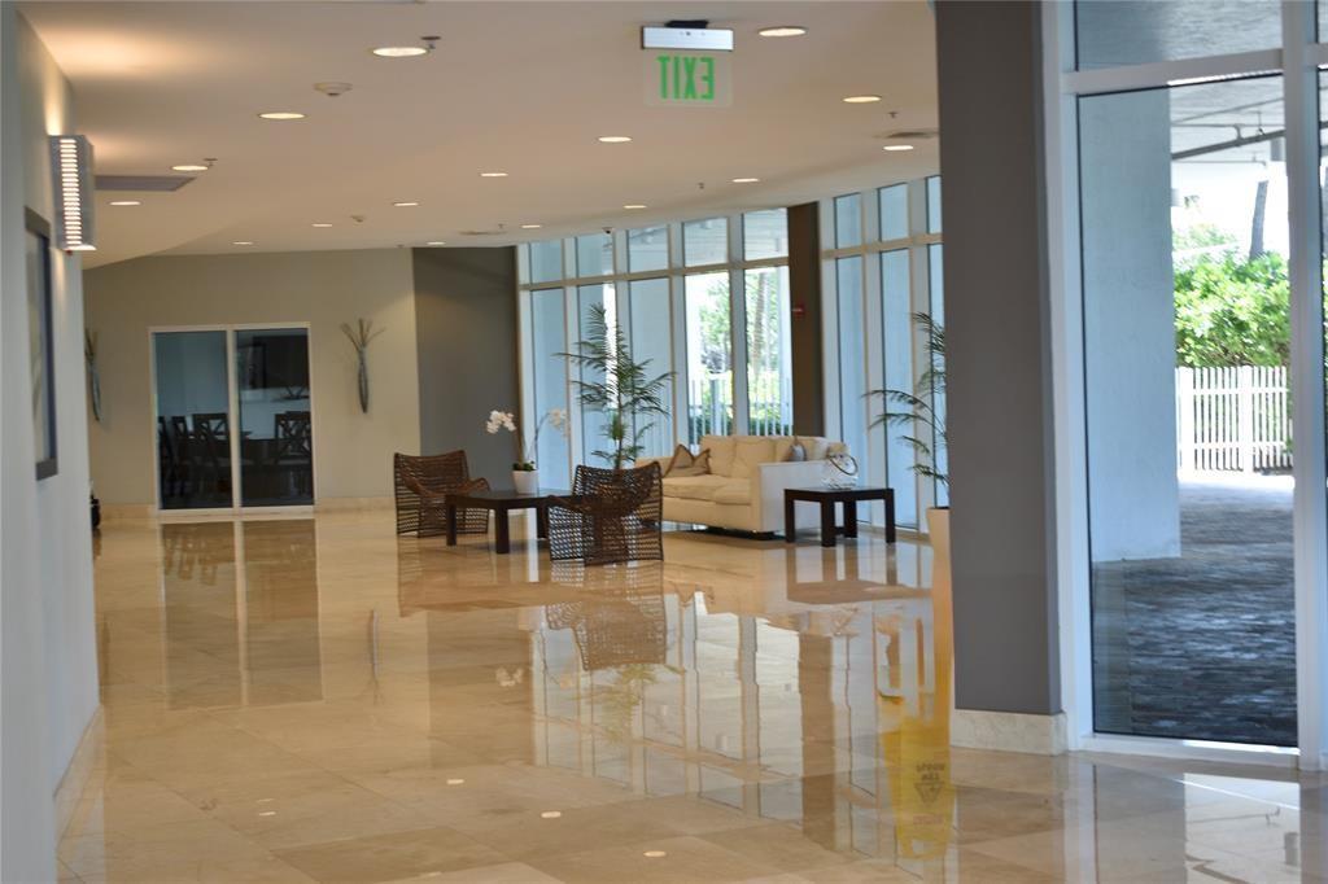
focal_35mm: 57
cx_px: 664
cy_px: 442
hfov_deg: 35.1
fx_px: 2102
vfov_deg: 23.8
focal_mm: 38
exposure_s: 1/15
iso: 125
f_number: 4.8
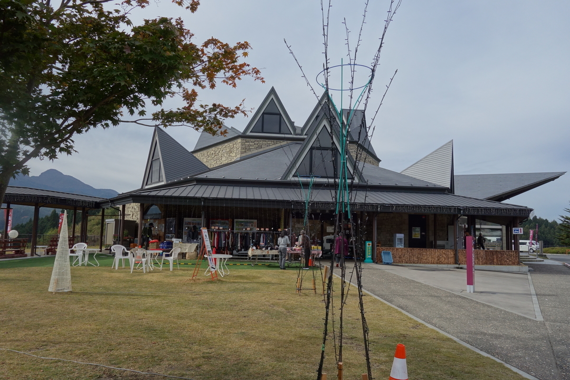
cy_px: 190
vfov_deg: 46.4
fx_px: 443
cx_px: 285
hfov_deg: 65.5
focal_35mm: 28
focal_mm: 10.4
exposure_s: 1/500
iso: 125
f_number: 5.6
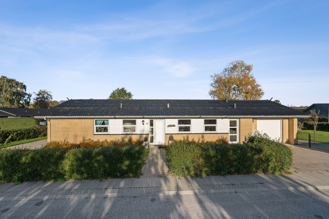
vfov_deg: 73.7
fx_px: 146
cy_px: 110
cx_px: 164
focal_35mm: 16
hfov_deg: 96.7
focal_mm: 16
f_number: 9
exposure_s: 1/250
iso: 200
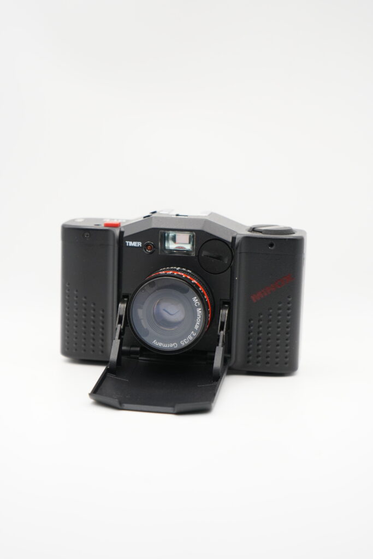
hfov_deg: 19.5
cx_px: 186
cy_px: 280
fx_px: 1087
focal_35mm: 70
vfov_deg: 28.8
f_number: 5.6
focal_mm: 70
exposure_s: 1/250
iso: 2000
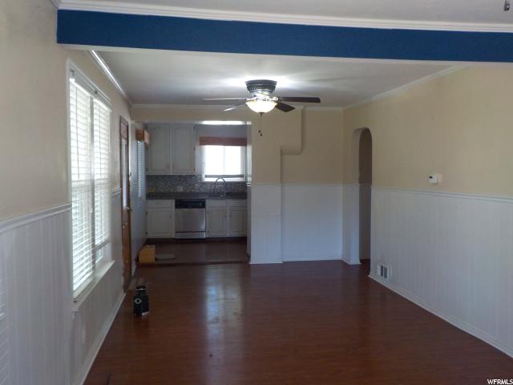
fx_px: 445
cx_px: 256
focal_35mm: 30
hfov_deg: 60.0
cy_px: 192
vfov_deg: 46.8
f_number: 3.3
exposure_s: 1/30
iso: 200
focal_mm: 4.1
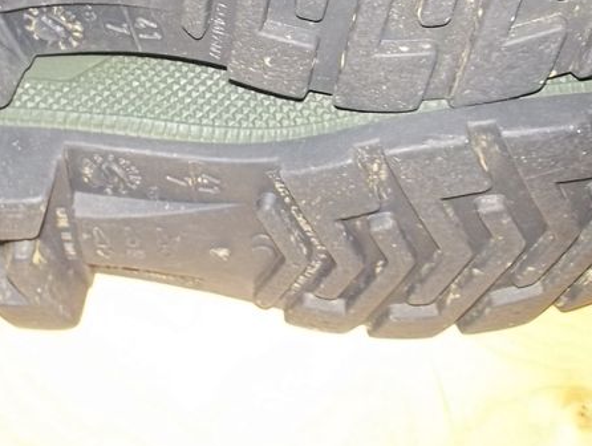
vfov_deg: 22.1
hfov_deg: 29.6
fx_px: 1113
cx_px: 194
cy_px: 40
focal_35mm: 65
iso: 160
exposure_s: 1/30
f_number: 3.3
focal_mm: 4.1
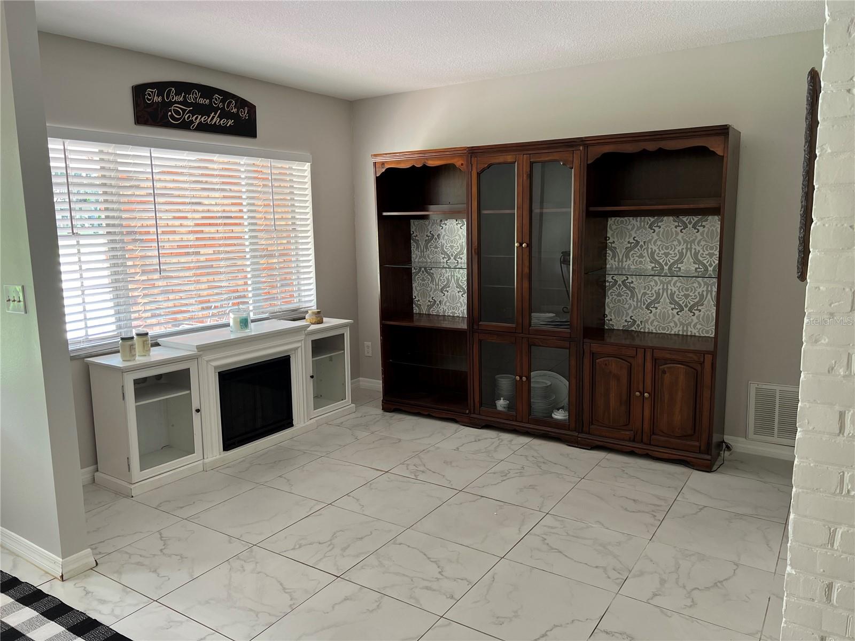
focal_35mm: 26
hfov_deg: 67.3
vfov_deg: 53.1
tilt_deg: -8.0
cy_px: 320
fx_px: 642
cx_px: 428
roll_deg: +2.1
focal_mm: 5.7
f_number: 1.5
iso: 80
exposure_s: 1/60
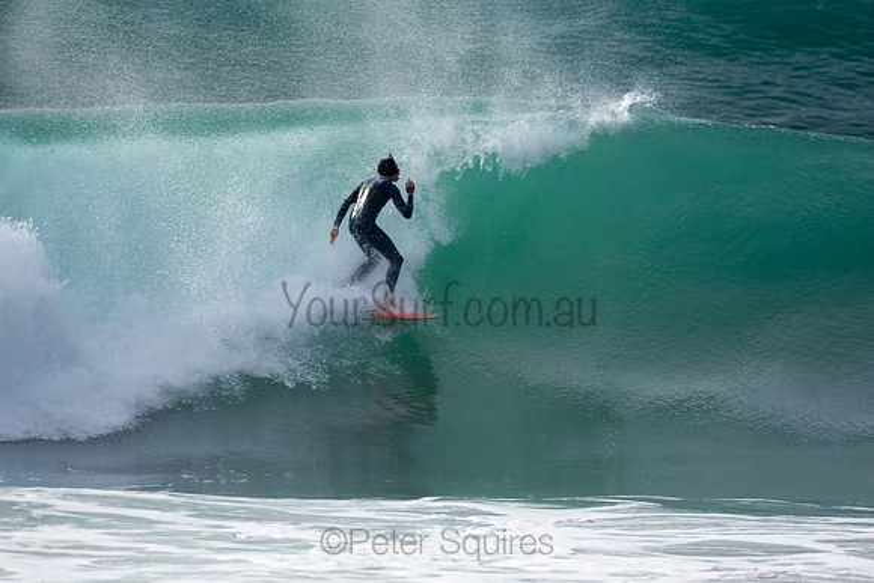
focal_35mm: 750
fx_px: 18212
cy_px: 292
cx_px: 437
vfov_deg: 1.8
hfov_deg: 2.7
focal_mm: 500
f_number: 5.6
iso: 125
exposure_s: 1/640
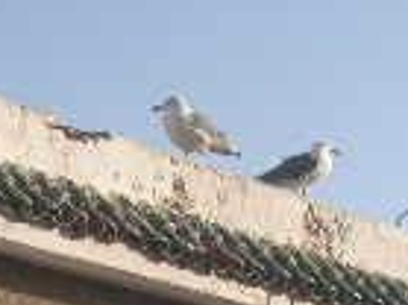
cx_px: 123
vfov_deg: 8.2
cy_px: 551
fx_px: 2061
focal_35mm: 175
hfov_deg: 11.3
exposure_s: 1/155
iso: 100
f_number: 7.6
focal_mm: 8
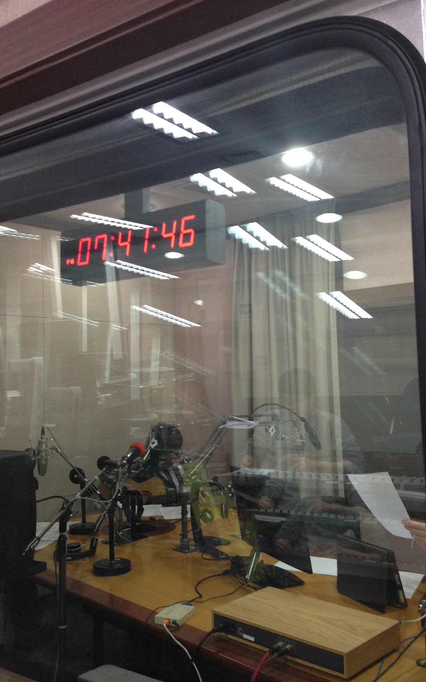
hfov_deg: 35.3
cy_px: 347
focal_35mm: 36
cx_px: 200
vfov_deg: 54.0
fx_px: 669
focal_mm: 4.12
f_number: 2.4
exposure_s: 1/20
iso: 200
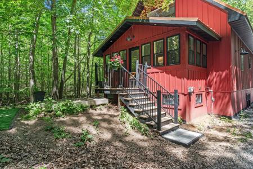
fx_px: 141
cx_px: 126
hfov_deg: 84.0
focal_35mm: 20
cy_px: 84
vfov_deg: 61.9
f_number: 8
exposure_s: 1/60
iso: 250
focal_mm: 20
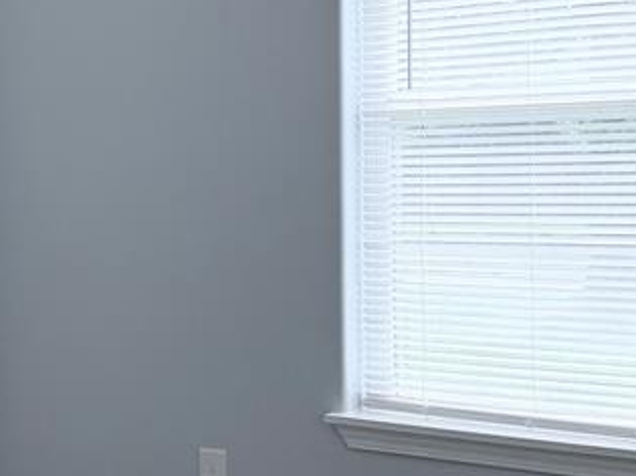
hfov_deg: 24.1
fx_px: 1433
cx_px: 24
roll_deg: +1.4
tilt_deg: -2.8
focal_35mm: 78
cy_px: 218
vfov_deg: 18.9
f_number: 1.78
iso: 80
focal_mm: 6.76
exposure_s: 1/414
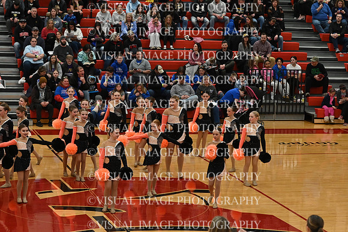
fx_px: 1015
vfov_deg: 13.0
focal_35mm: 105
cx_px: 174
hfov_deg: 19.5
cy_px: 116
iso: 3200
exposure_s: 1/400
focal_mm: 70
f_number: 4
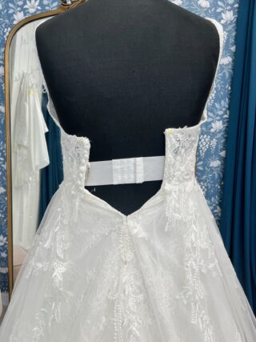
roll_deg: -0.2
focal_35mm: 26
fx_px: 257
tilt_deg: -13.3
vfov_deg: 67.3
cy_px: 171
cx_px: 128
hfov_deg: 53.0
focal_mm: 5.1
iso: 50
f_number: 1.6
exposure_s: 1/100
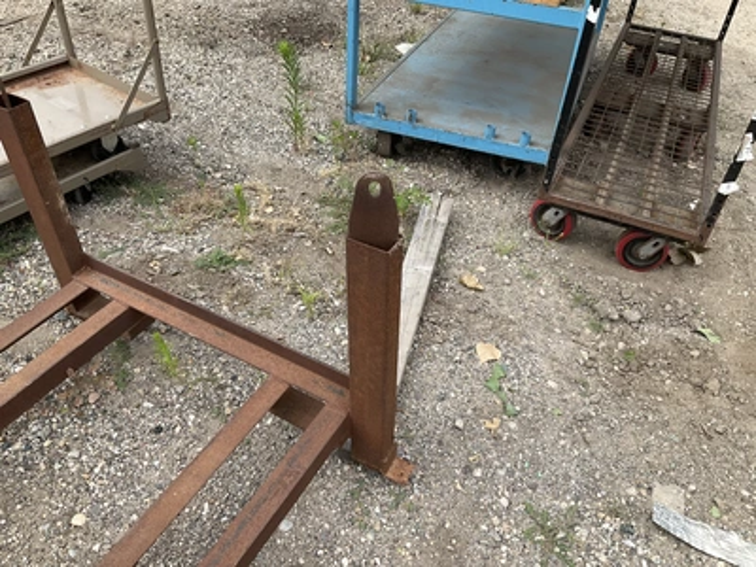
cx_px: 378
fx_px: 633
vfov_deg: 48.2
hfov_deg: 61.7
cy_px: 284
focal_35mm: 29
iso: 25
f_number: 1.8
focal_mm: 3
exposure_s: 1/749
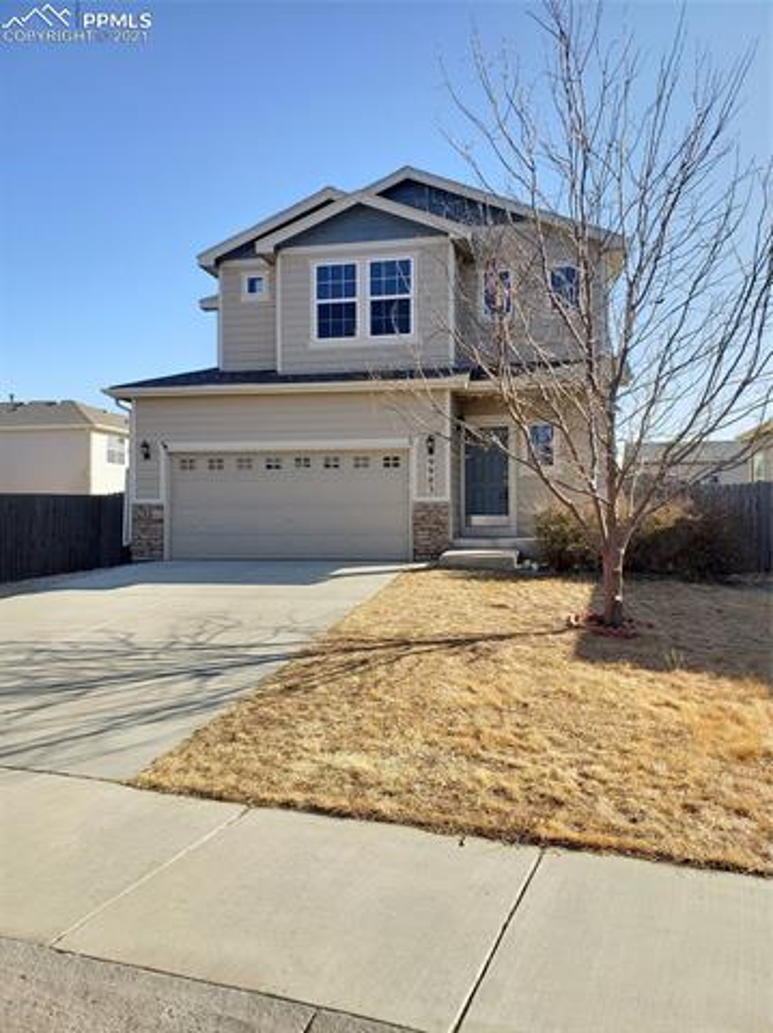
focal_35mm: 26
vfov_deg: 67.4
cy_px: 516
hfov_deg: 53.0
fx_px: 776
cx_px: 386
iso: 50
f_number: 2.4
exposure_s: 1/430
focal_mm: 4.3
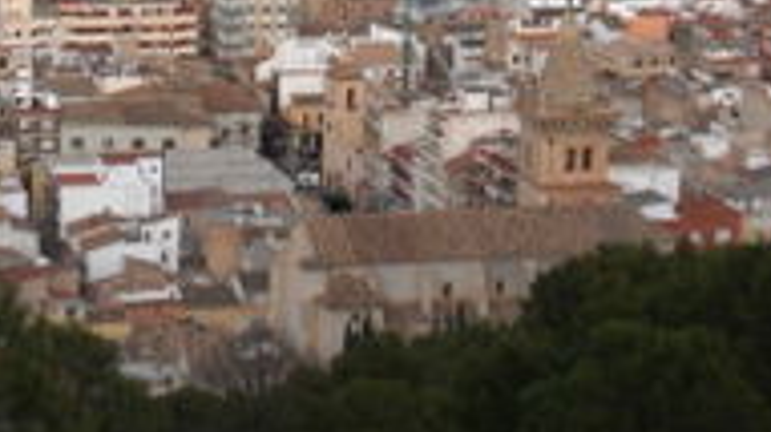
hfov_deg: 15.7
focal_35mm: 137
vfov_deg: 8.7
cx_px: 252
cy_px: -57
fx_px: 2798
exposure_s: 1/350
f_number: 3.8
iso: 80
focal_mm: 8.2
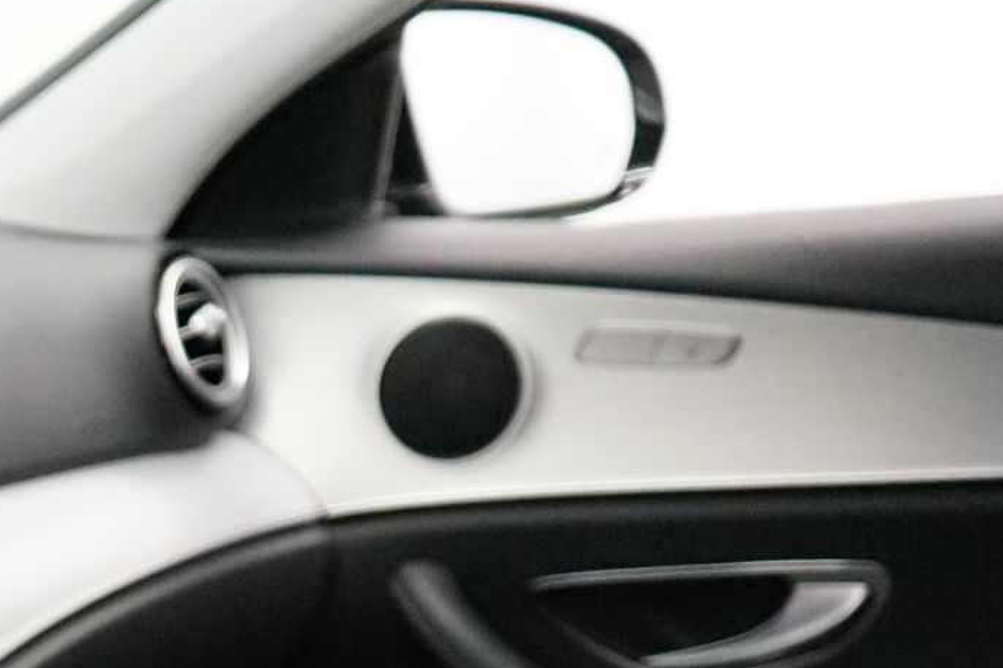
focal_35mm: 116
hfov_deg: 16.0
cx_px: -554
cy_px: 1145
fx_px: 3232
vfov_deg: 11.1
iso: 6400
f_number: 4
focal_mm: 32
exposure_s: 1/160
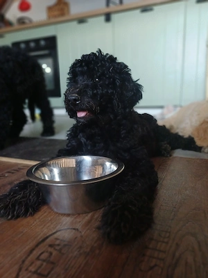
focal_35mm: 25
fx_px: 200
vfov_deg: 69.4
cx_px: 104
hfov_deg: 54.9
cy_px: 139
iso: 400
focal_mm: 4.65
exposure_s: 1/33.4
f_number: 1.8
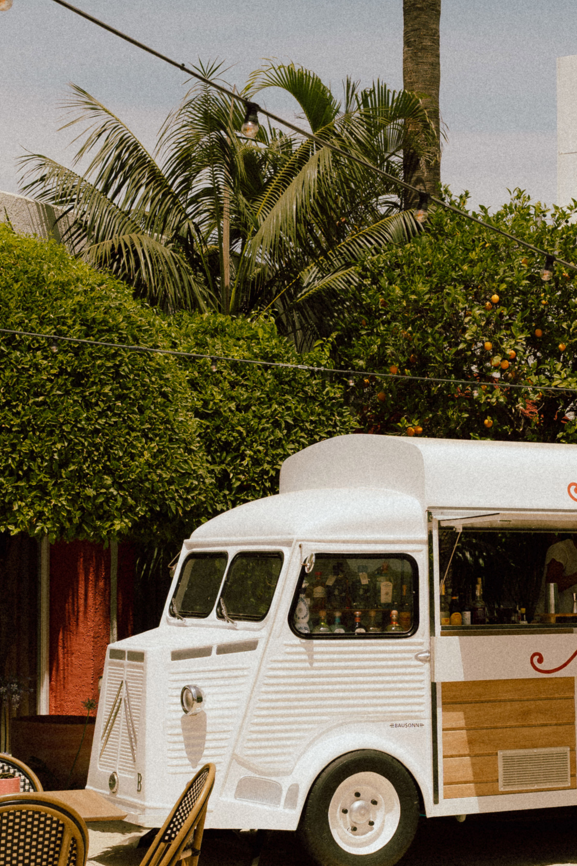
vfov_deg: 27.7
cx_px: 417
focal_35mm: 73
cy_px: 488
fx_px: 1755
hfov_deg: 18.6
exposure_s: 1/640
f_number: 5.6
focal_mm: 35
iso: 80
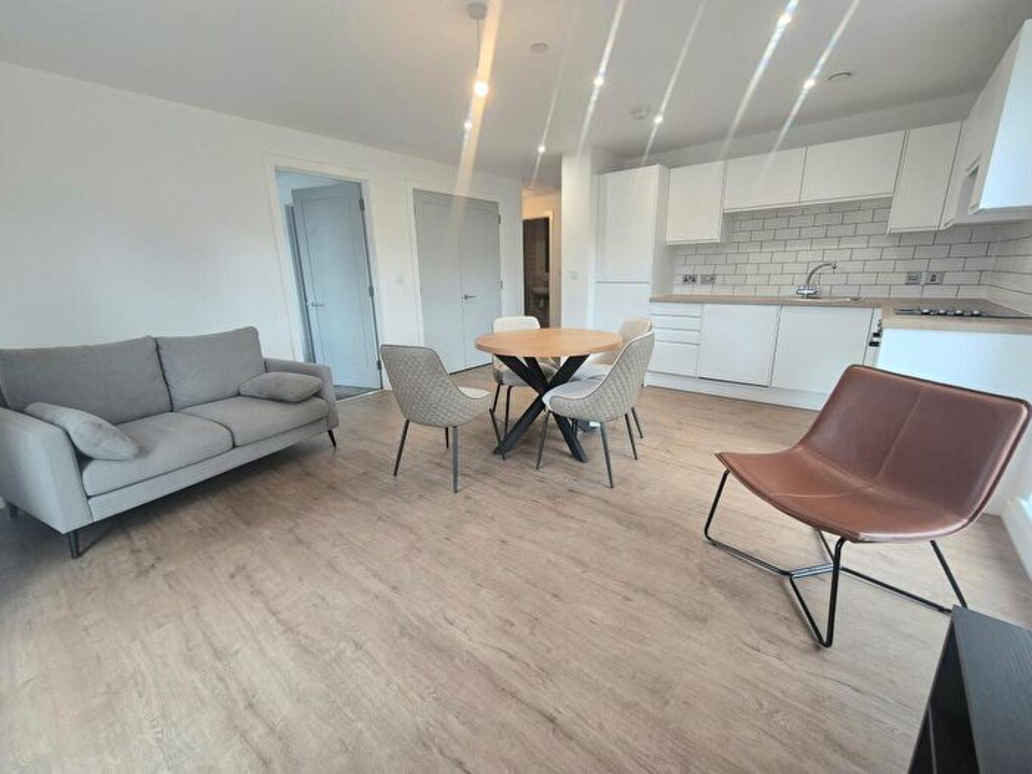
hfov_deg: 106.2
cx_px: 516
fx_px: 388
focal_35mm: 13
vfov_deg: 89.9
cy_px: 387
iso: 80
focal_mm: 2.2
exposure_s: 1/50
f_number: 2.2
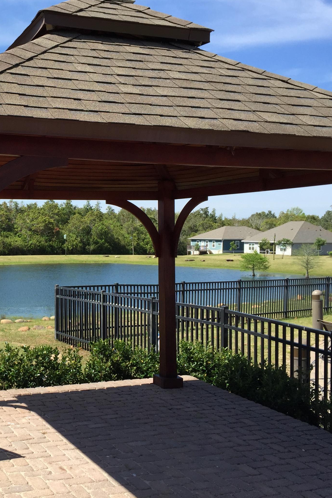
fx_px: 609
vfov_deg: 44.5
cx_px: 33
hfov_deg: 29.3
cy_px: 260
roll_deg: -0.7
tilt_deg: -3.3
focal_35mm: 44
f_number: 2.2
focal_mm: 4.15
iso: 32
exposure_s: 1/1412
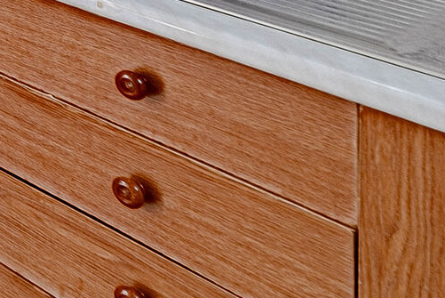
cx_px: -489
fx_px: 829
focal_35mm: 67
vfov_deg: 15.4
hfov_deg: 17.9
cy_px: -330
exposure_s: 1/125
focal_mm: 12
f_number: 8
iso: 100
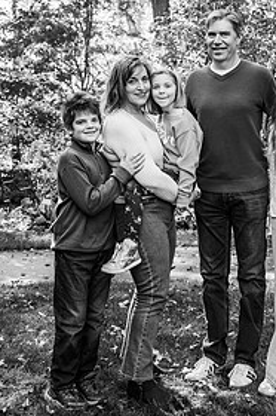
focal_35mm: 66
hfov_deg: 20.5
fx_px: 761
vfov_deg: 30.3
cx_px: 175
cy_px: 131
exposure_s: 1/250
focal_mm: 41
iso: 400
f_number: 5
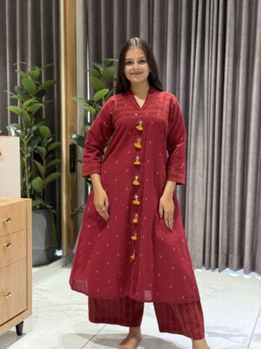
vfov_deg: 39.7
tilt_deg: -6.1
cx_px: 130
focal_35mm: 48
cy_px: 174
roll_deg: -0.4
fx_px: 483
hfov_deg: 30.3
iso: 200
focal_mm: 6.76
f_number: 1.78
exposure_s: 1/33
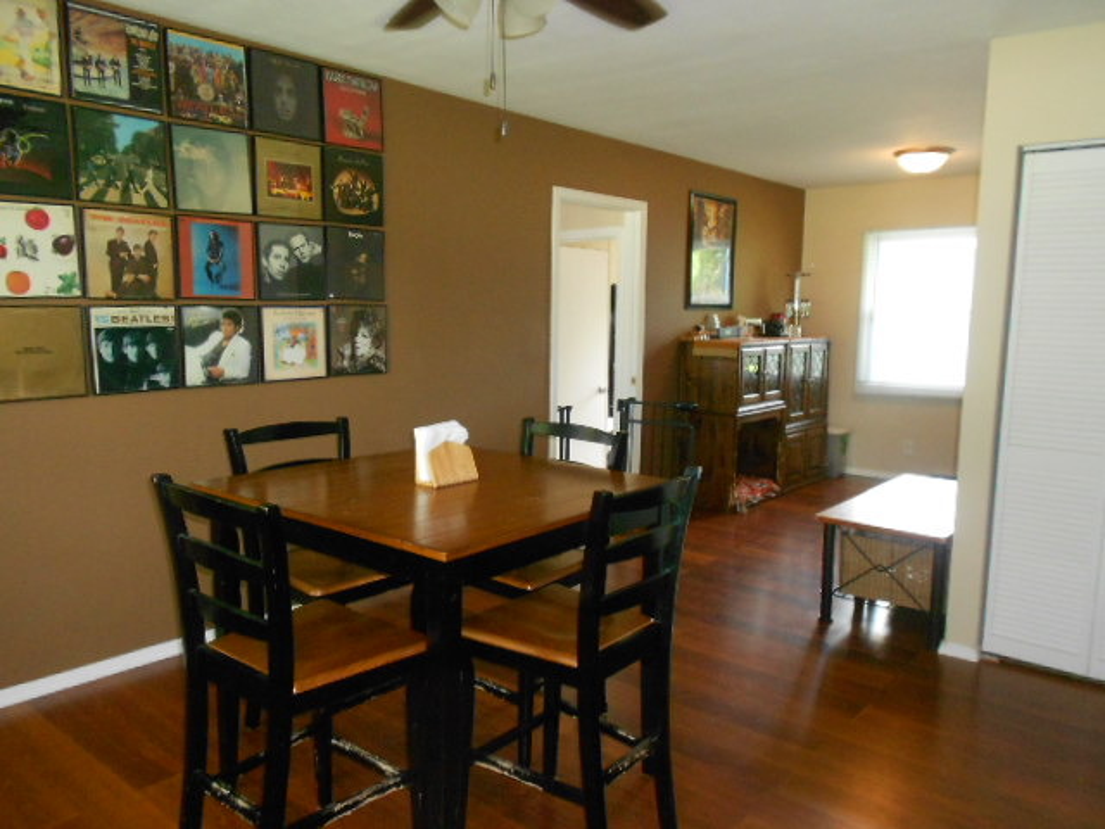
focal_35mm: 26
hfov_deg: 67.3
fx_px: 830
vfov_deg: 53.1
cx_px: 552
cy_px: 414
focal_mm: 4.6
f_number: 3.2
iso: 400
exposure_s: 1/25
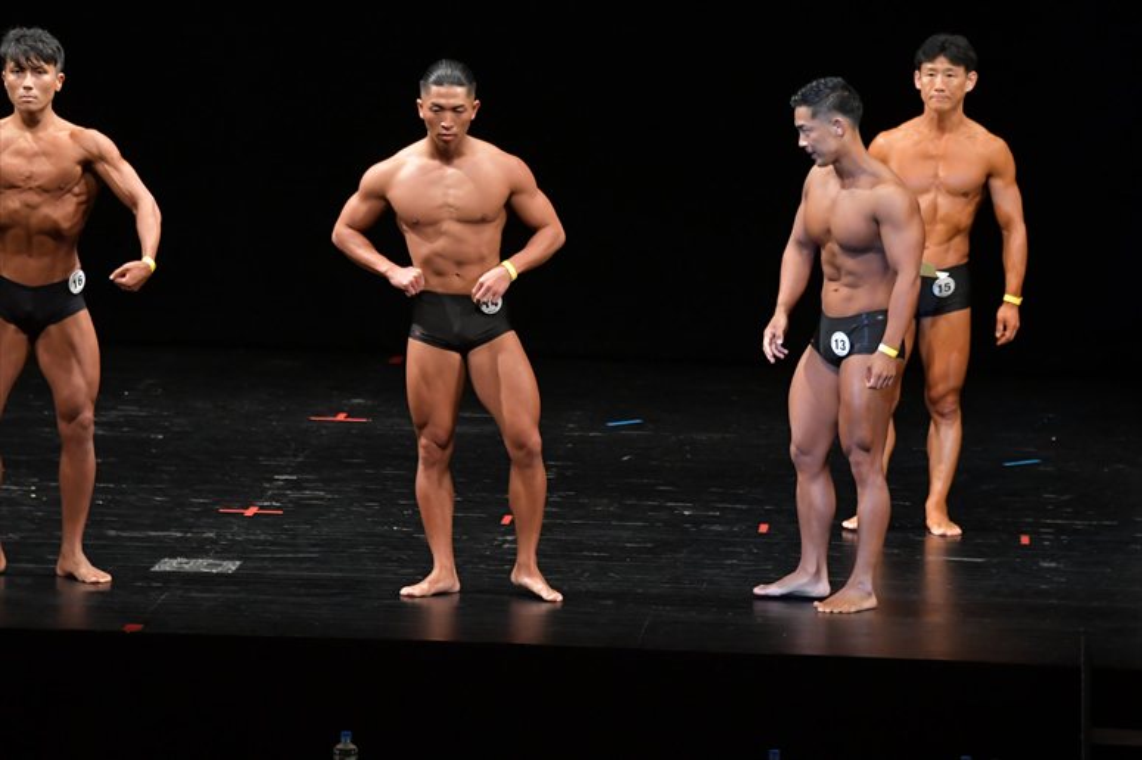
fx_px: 6405
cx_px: 571
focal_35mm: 202
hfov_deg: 10.2
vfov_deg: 6.8
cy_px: 380
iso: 3200
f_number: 5.6
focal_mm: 135
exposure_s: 1/400
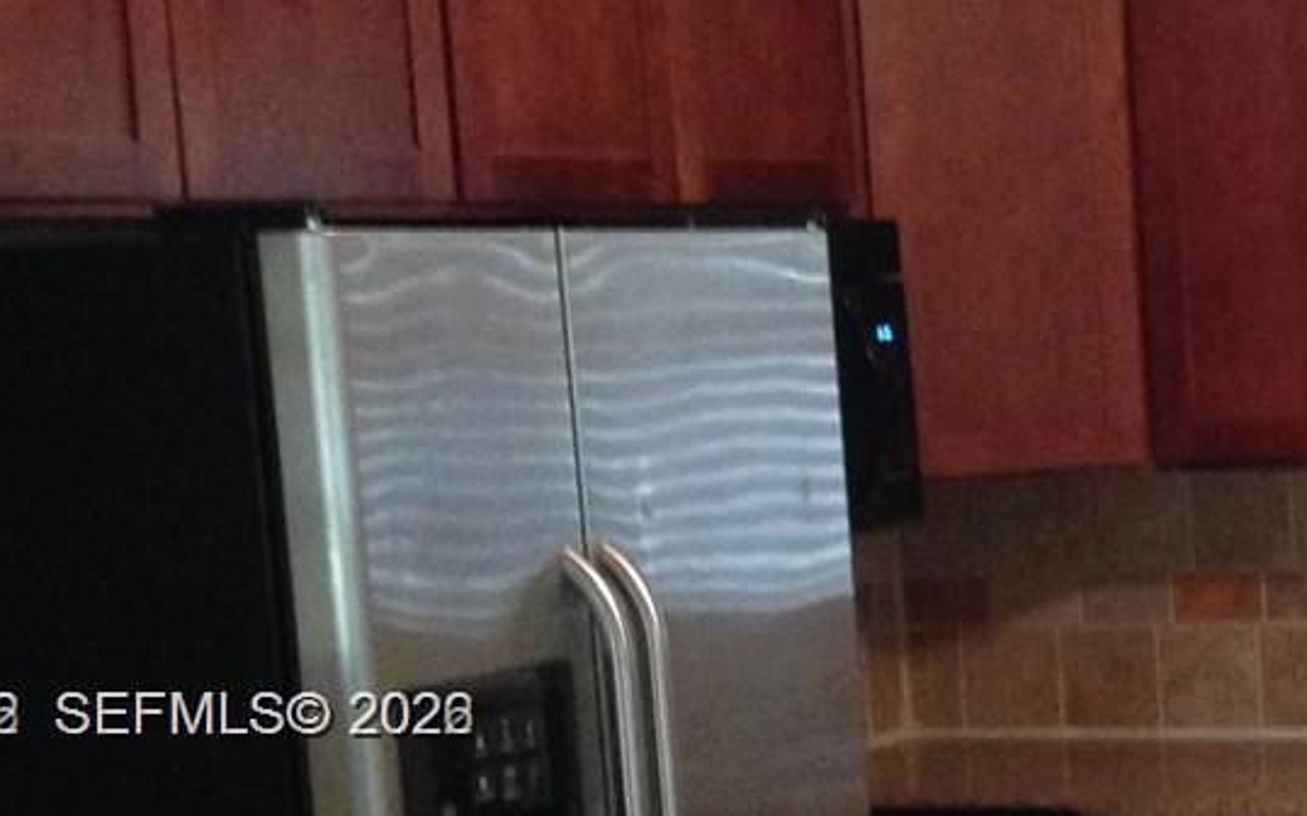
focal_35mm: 104
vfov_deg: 12.5
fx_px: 3704
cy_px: 719
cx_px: 1662
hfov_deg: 18.7
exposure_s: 1/15
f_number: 2.4
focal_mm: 4.12
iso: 400
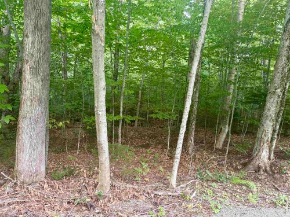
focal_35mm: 24
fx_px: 201
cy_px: 108
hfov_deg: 71.6
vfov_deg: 56.8
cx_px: 145
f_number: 1.78
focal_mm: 6.76
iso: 200
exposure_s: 1/72
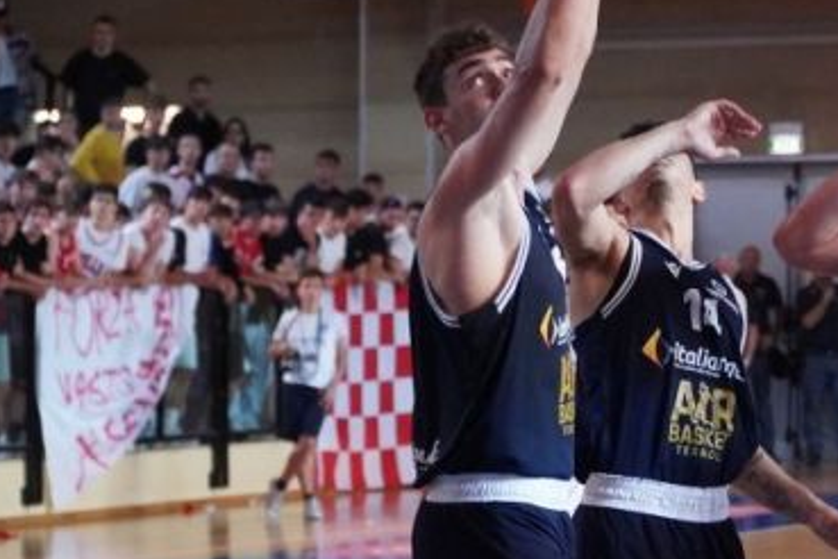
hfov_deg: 9.9
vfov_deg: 6.7
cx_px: 897
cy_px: 520
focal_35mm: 205
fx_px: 4774
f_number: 4
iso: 5000
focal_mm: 63
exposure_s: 1/800
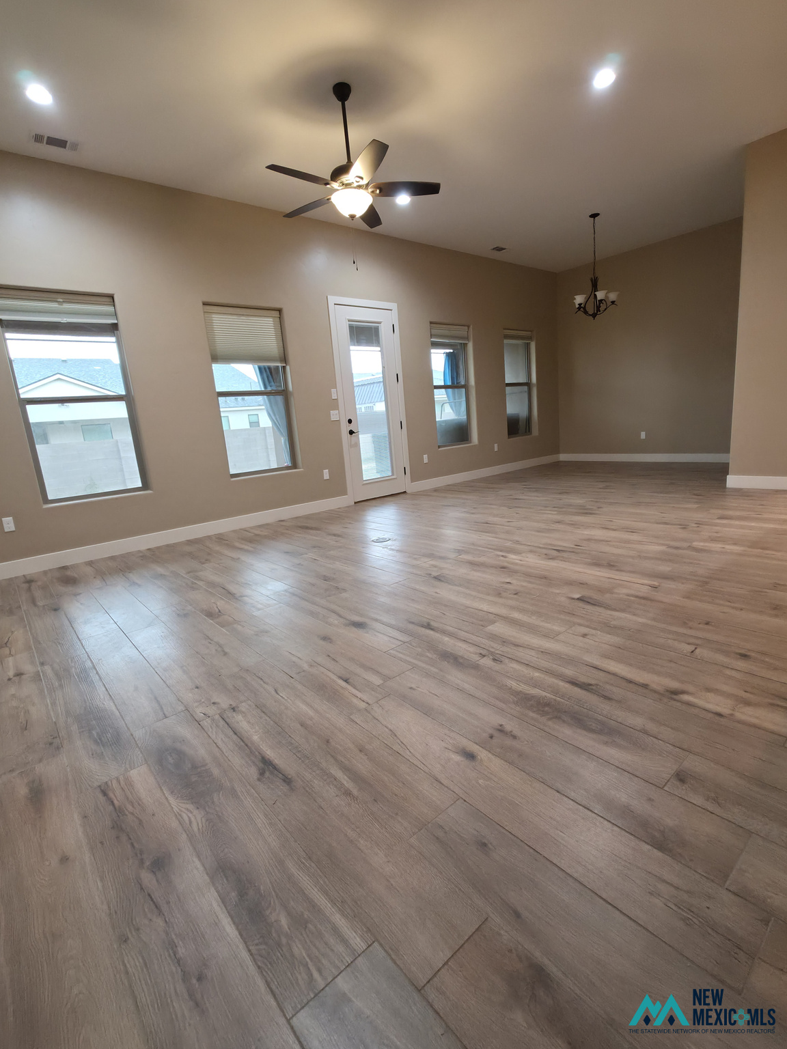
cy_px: 524
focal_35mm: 13
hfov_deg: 89.9
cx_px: 394
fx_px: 394
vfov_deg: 106.2
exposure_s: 1/30
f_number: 1.9
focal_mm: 2.2
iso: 100
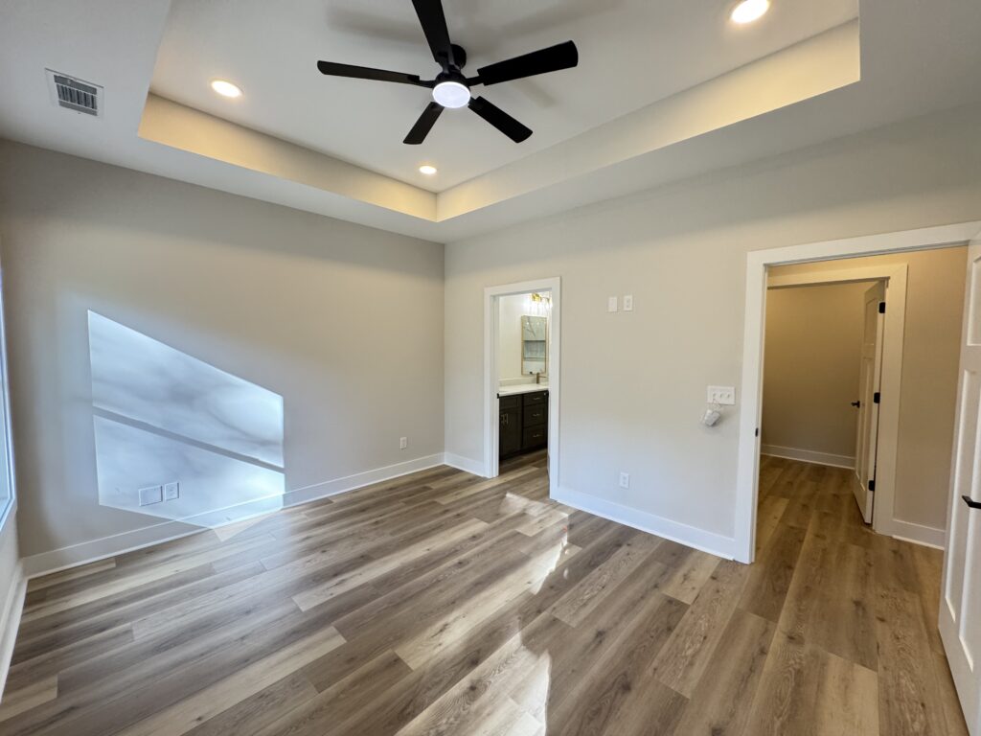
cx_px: 490
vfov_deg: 85.7
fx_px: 397
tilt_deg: -3.1
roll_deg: -1.2
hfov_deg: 102.1
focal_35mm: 14
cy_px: 368
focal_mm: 2.22
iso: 200
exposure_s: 1/120
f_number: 2.2
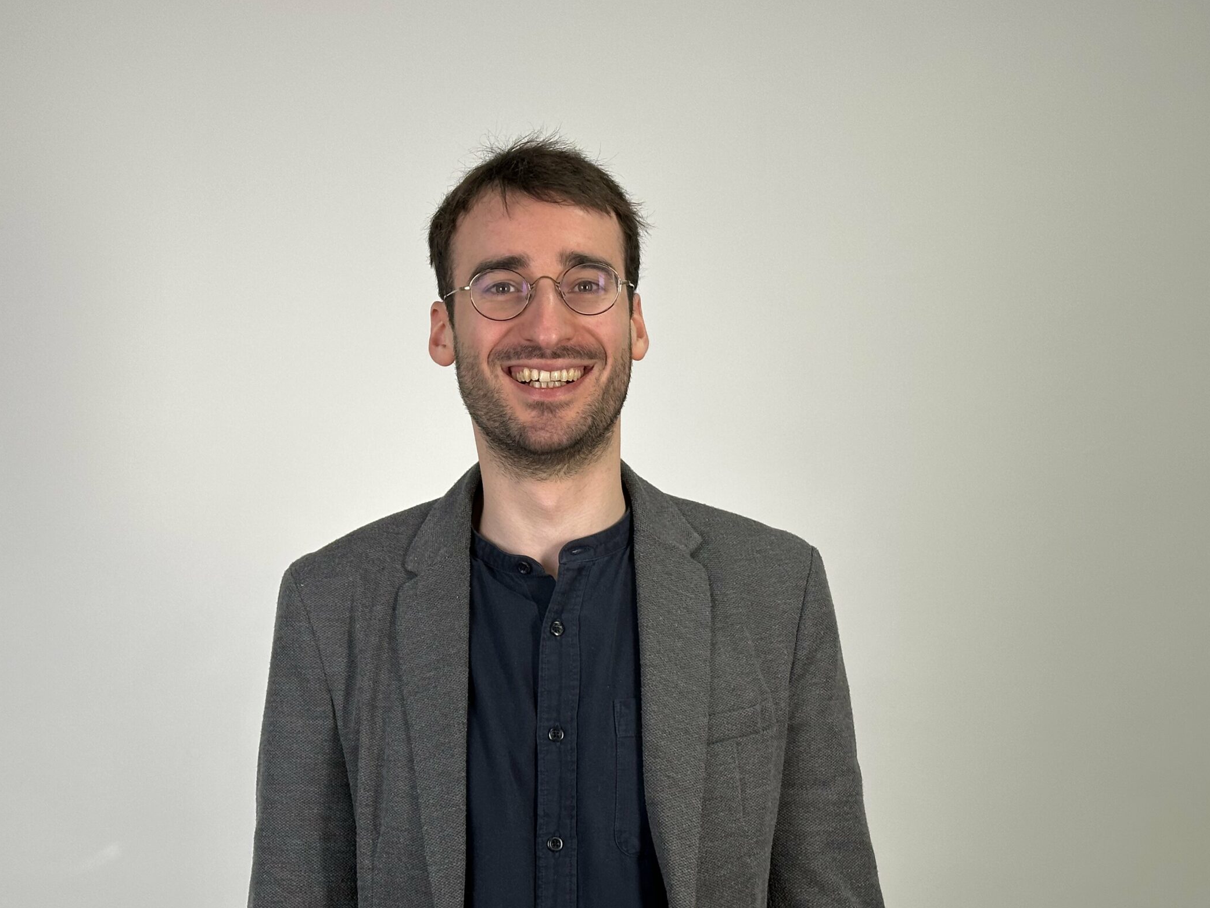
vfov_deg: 24.8
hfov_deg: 32.6
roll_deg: +1.1
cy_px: 501
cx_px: 500
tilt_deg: +7.0
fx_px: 2062
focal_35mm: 59
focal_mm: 6.86
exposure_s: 1/135
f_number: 1.78
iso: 50
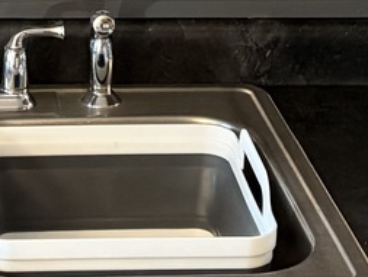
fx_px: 1574
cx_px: 29
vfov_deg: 8.9
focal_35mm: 148
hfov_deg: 13.2
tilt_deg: -0.8
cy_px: -437
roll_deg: -0.6
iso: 500
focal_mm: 5.96
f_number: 1.6
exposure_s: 1/30
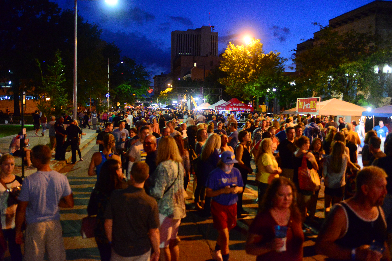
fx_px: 381
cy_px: 130
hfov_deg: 54.4
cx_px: 196
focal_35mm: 35
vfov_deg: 37.9
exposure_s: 1/80
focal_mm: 35
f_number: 2.8
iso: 6400
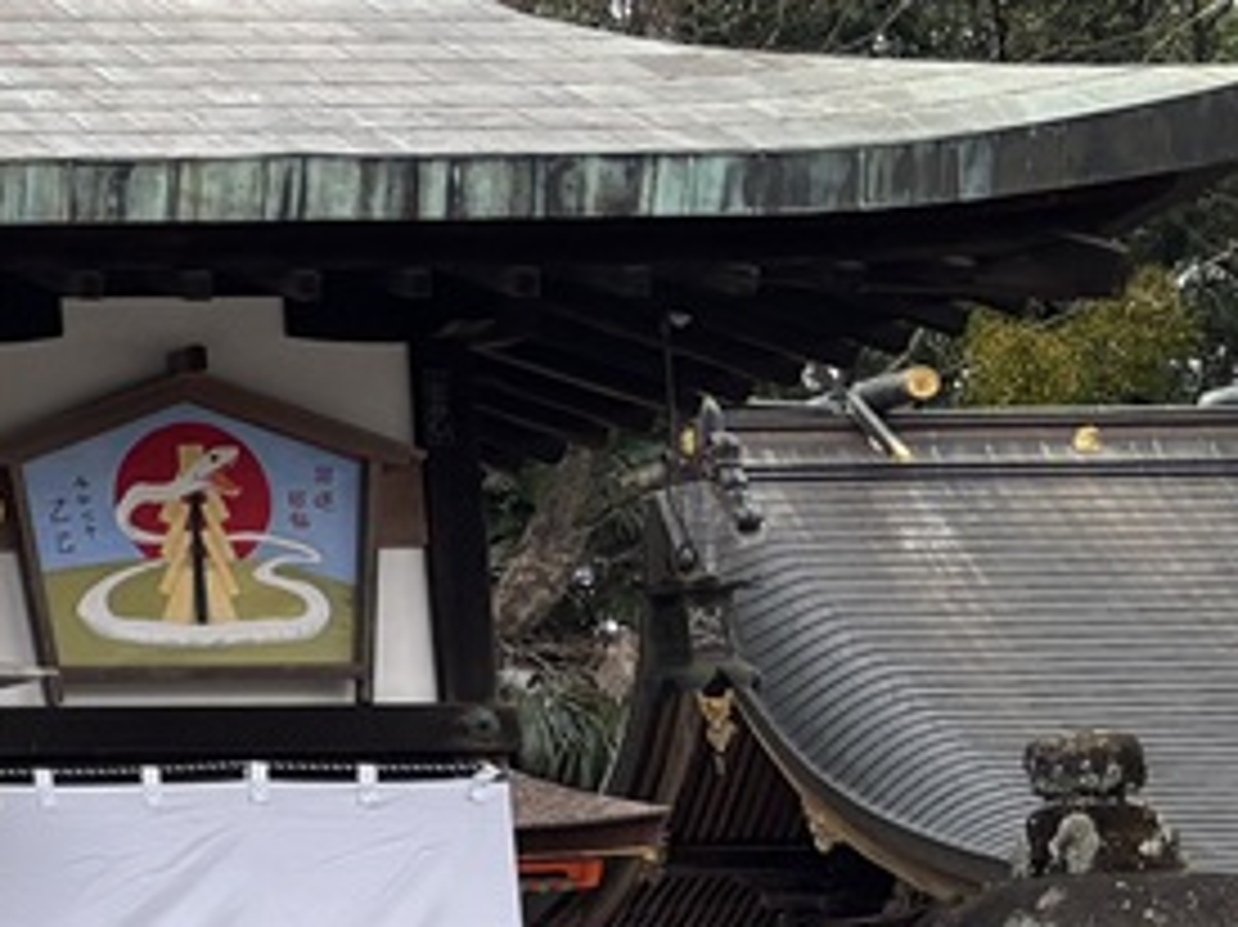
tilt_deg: +10.1
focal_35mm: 135
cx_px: -1729
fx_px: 4826
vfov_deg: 11.0
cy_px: 403
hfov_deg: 11.9
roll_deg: +0.1
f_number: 1.6
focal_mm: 5.96
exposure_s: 1/121
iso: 50
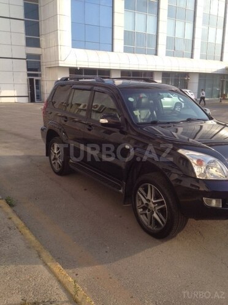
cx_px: 114
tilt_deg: -15.5
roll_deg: +0.1
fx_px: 307
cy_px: 152
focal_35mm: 35
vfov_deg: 52.6
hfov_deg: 40.7
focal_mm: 4.28
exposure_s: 1/756
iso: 50
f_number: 2.4
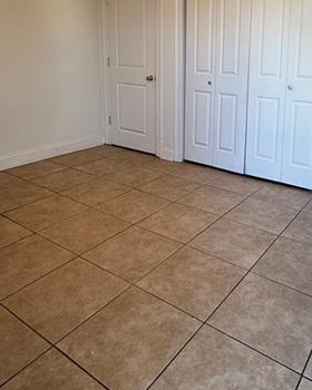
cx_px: 213
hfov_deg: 47.6
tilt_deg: -8.7
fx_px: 346
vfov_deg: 56.5
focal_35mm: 30
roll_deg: -1.1
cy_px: 109
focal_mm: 2.22
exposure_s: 1/120
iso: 100
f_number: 2.2
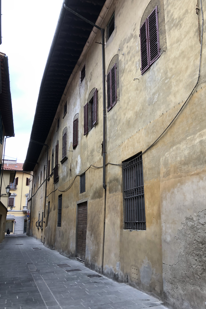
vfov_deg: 61.9
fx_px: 257
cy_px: 157
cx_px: 115
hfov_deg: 43.5
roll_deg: +0.9
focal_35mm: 30
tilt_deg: +14.8
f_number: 1.8
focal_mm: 4
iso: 32
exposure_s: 1/120
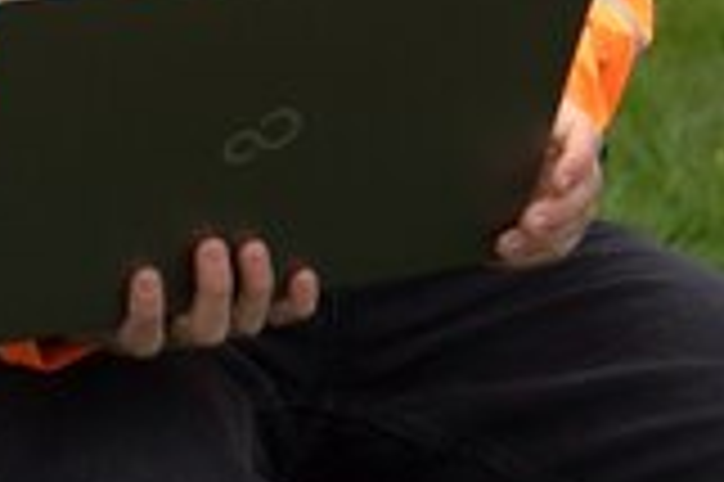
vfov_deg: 3.7
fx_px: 7313
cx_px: -108
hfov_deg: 5.6
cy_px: -660
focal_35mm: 364
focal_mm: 50
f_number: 3.2
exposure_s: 1/1600
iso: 125
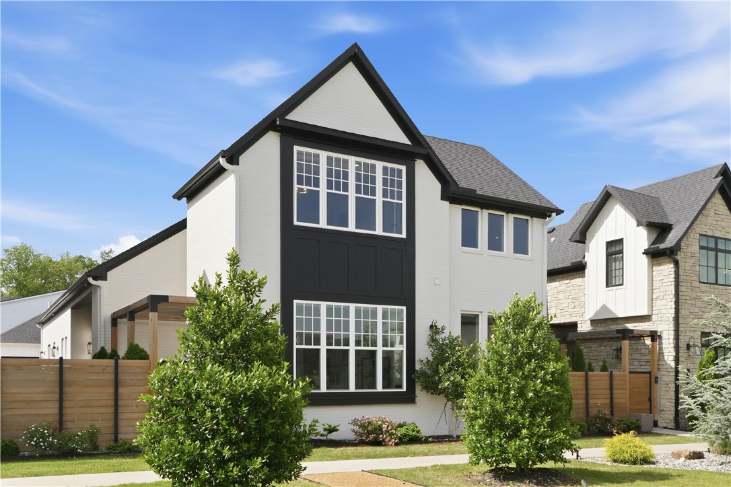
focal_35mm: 30
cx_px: 366
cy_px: 244
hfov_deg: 61.9
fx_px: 609
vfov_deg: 43.6
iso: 320
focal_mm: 20
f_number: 9
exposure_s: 1/500
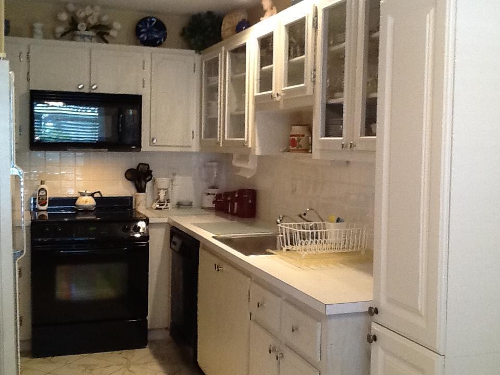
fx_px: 636
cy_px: 188
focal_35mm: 44
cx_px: 250
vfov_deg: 32.9
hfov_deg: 42.9
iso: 125
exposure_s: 1/33
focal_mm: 2.03
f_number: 2.4
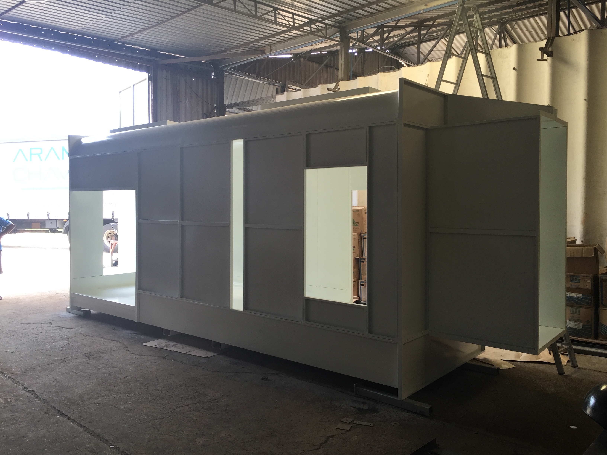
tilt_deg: -0.2
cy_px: 228
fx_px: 509
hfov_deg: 61.7
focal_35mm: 29
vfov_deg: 48.2
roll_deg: -1.5
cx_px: 304
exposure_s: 1/120
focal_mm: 4.15
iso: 40
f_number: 2.2
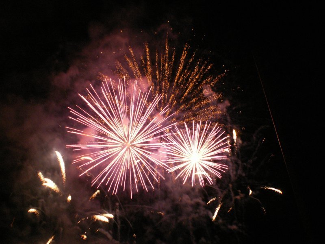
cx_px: 162
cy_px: 122
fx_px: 441
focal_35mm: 47
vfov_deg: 30.9
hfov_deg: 40.4
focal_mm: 7.79
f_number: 3.2
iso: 160
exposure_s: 1/2
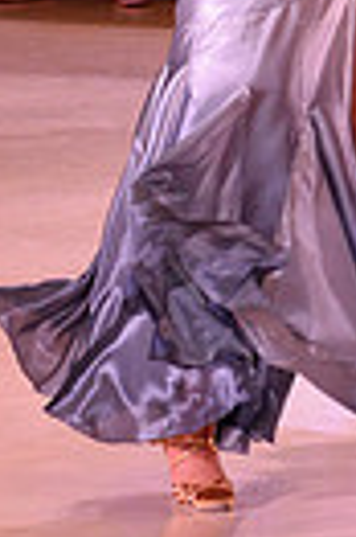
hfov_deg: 3.9
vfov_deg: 5.9
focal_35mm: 346
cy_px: -189
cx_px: 784
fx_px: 5146
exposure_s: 1/250
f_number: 6.3
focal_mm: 78
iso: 2500
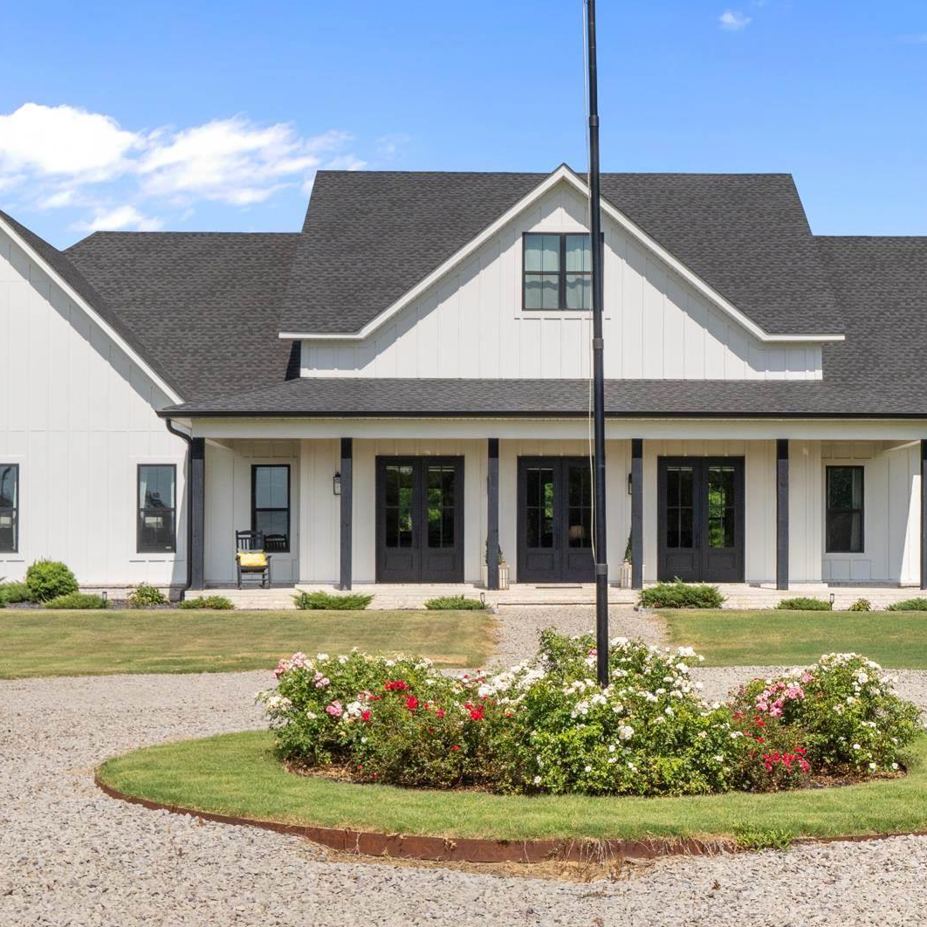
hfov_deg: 31.5
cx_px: 564
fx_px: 1636
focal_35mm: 54
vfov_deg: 31.4
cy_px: 601
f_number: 9
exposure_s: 1/800
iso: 200
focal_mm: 18
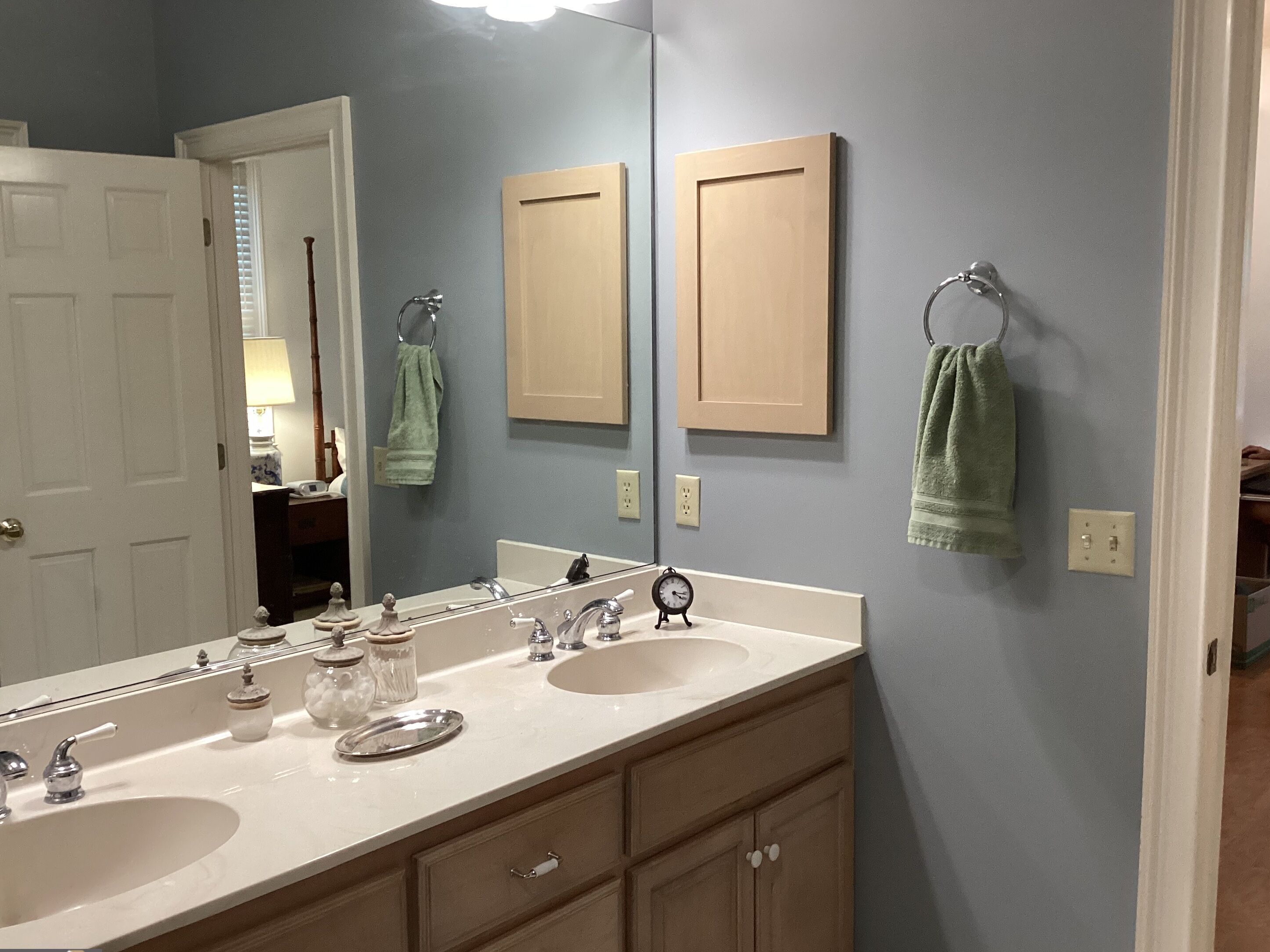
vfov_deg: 42.9
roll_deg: +1.4
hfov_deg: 55.4
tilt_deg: -7.8
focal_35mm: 33
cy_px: 493
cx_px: 626
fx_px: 1211
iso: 160
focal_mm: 3.3
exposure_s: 1/60
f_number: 2.4
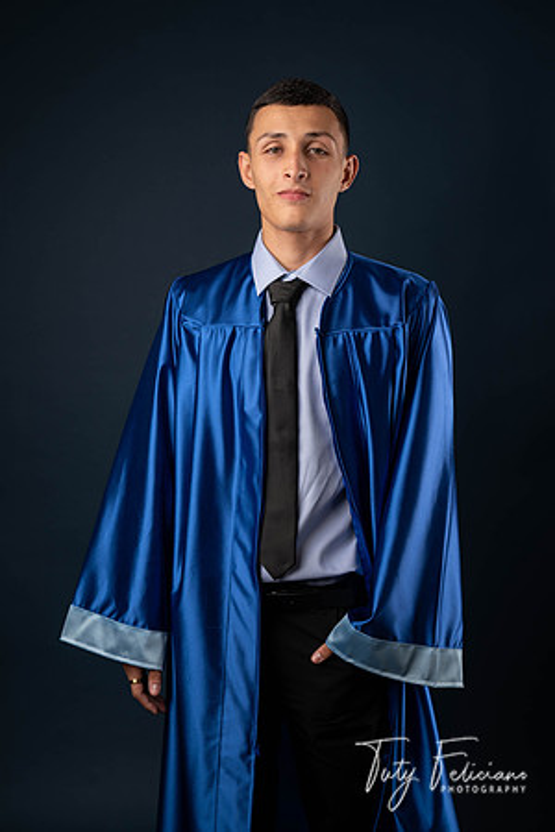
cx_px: 278
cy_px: 416
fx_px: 1295
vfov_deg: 35.6
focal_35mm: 56
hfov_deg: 24.2
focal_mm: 56
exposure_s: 1/100
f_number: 5.6
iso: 200
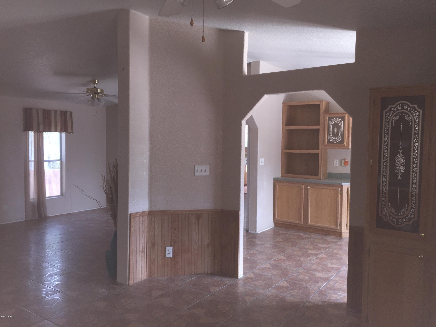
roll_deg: -0.8
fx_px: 365
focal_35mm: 29
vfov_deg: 48.2
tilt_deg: -3.2
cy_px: 164
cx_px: 218
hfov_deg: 61.7
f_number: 2.2
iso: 40
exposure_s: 1/30
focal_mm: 4.15
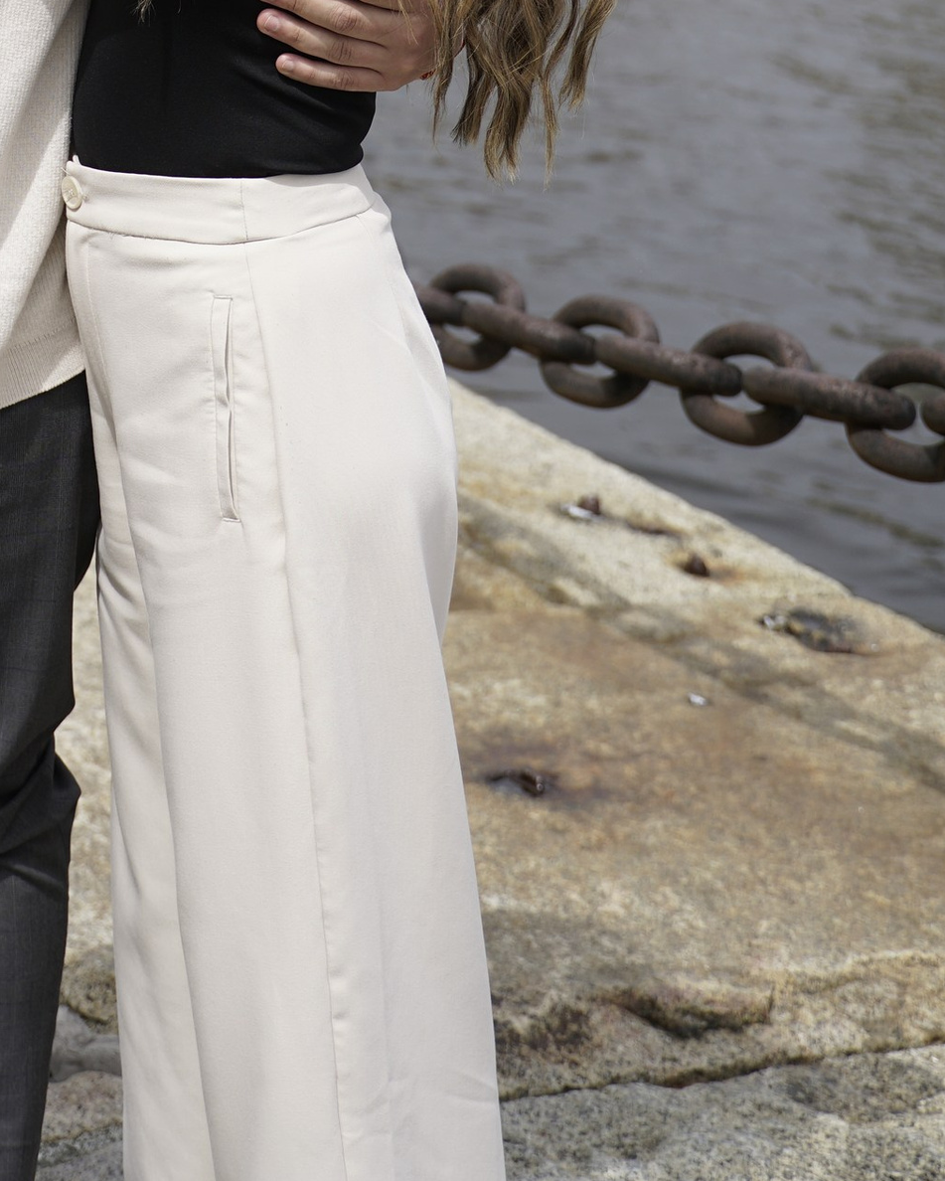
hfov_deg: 15.5
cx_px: -88
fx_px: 3390
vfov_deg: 18.6
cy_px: -287
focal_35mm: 97
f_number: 2.8
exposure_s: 1/2500
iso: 100
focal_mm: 32
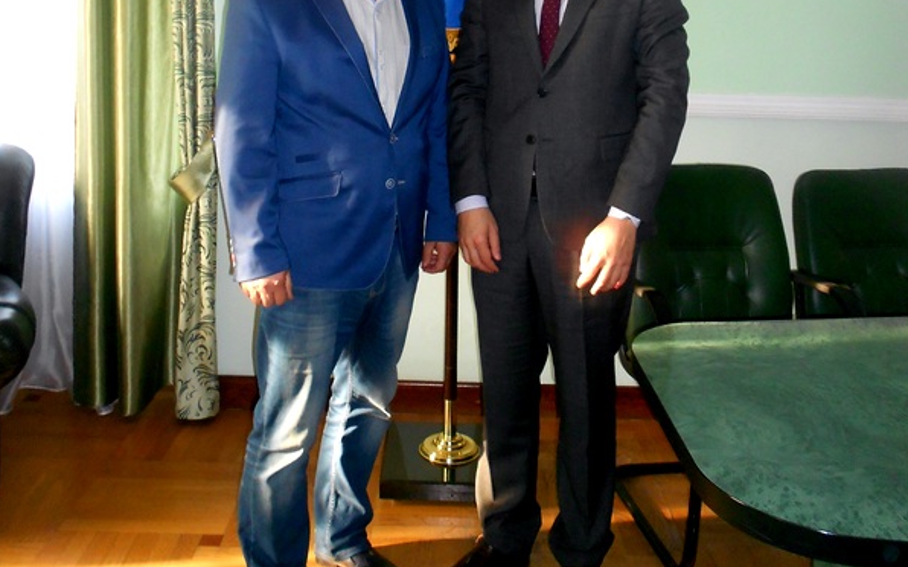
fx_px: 915
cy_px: 82
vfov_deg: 33.0
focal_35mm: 37
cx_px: 452
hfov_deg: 52.8
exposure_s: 1/25
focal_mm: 4.6
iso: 250
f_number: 3.2
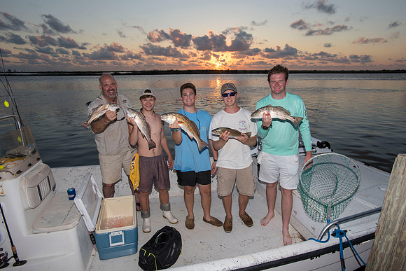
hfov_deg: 84.0
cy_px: 136
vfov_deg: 62.0
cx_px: 203
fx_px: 226
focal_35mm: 20
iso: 500
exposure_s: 1/400
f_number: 7.1
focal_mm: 20
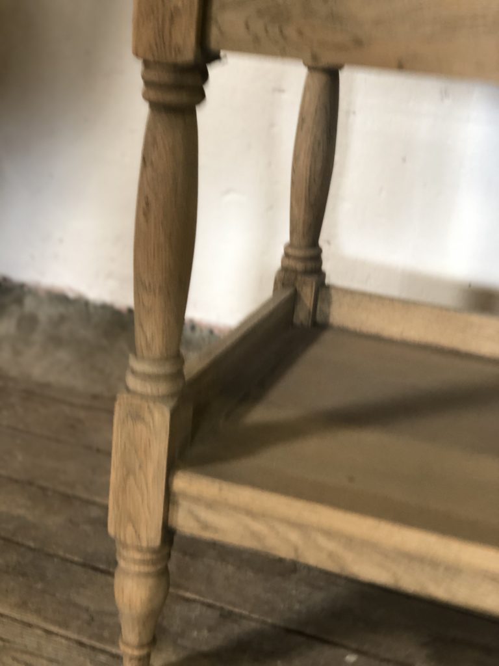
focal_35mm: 52
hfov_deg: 28.0
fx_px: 999
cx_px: 250
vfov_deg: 36.8
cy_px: 333
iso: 80
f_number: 2.4
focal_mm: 6
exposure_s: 1/33
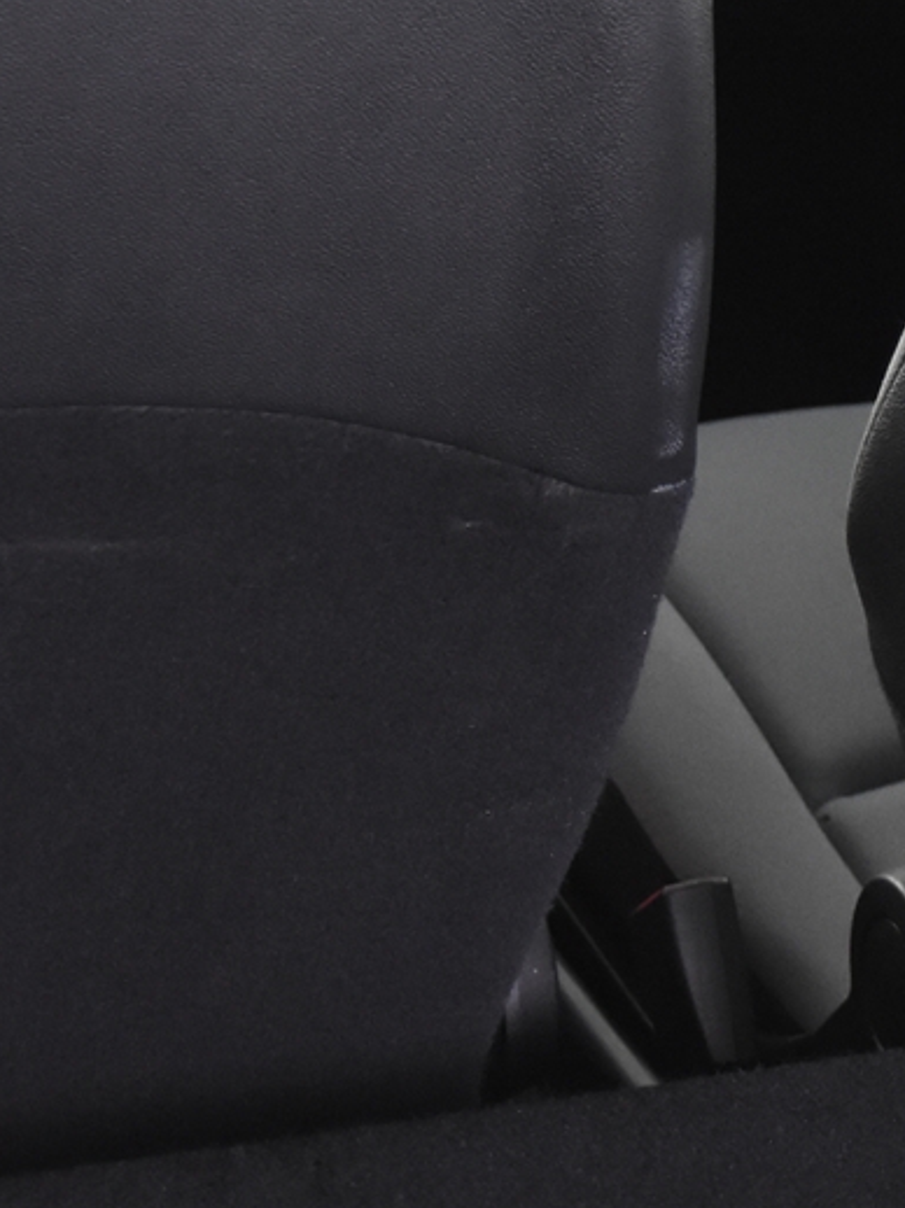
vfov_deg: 11.9
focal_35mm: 166
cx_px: 1542
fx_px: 5784
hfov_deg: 8.6
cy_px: 693
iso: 2200
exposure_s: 1/50
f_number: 3.3
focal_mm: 31
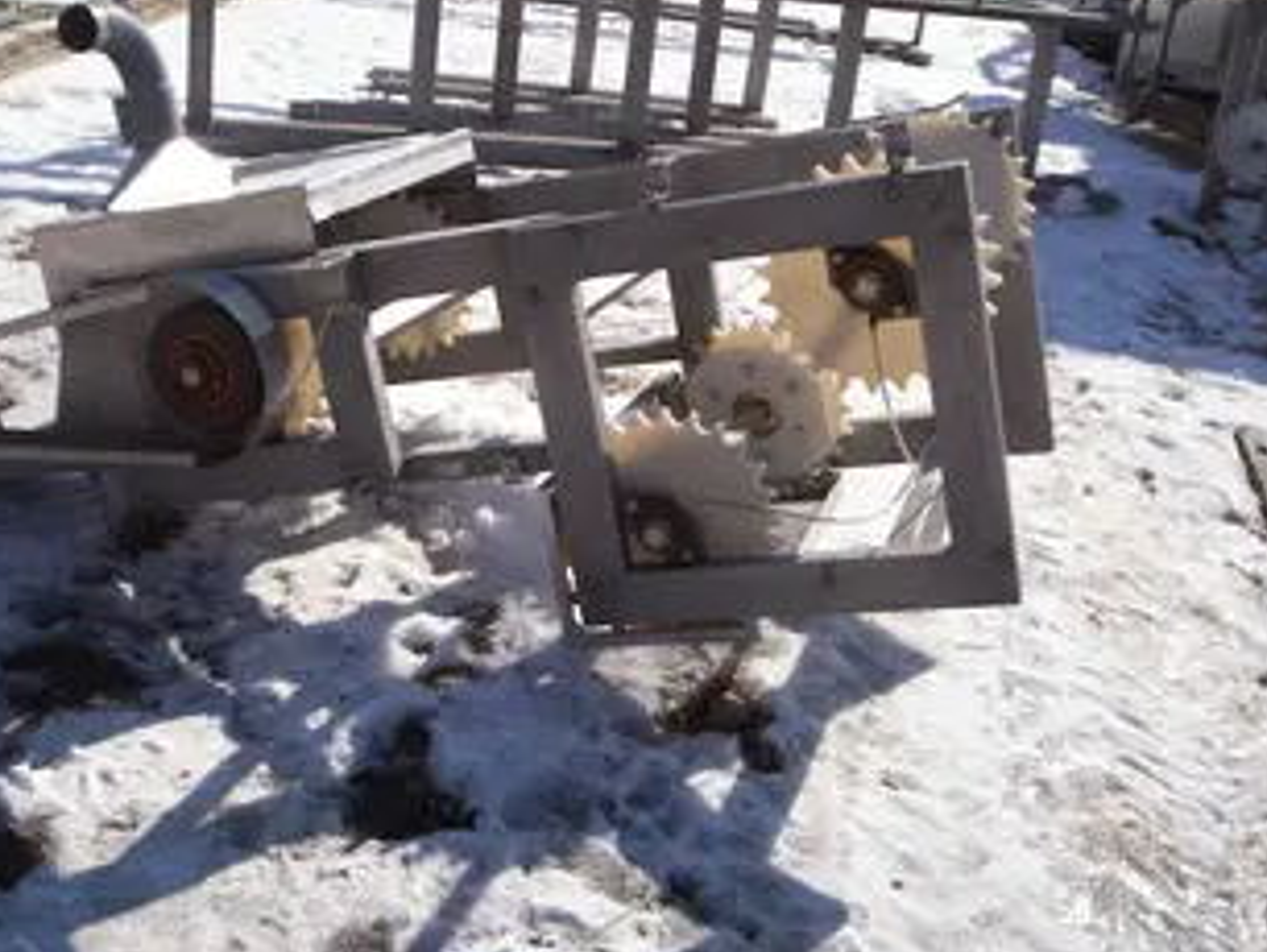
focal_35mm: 47
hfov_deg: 40.3
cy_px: 360
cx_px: 538
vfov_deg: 30.8
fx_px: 1722
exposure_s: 1/1242
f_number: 4.5
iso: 100
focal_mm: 5.9
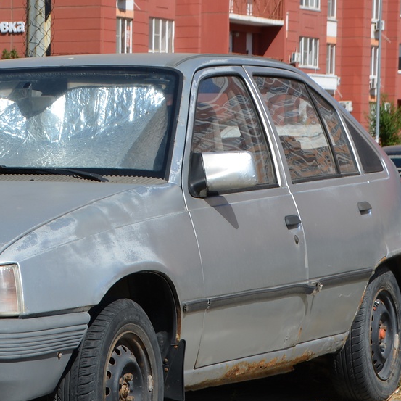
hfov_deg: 11.4
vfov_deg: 11.5
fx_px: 1992
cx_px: 6
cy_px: 185
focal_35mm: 152
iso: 100
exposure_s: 1/250
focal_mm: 44
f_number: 8
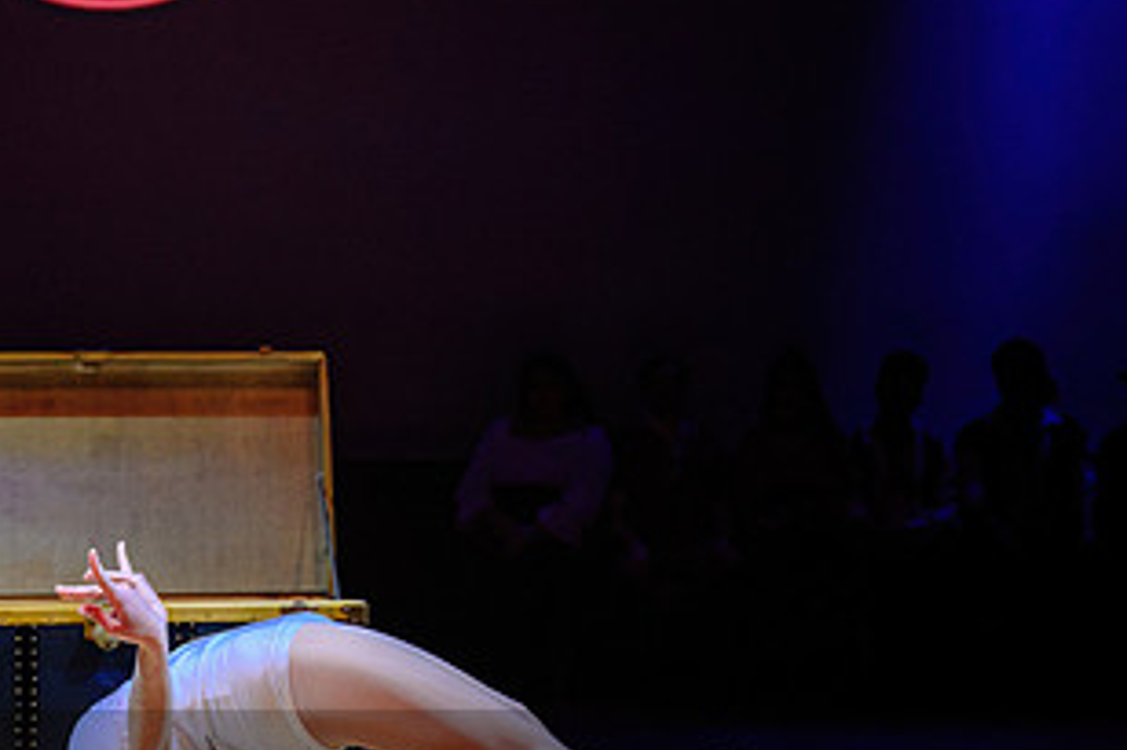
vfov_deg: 14.7
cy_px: 331
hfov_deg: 21.6
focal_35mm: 93
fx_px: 2910
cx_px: 179
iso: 1600
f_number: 2.8
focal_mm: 48
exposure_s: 1/320
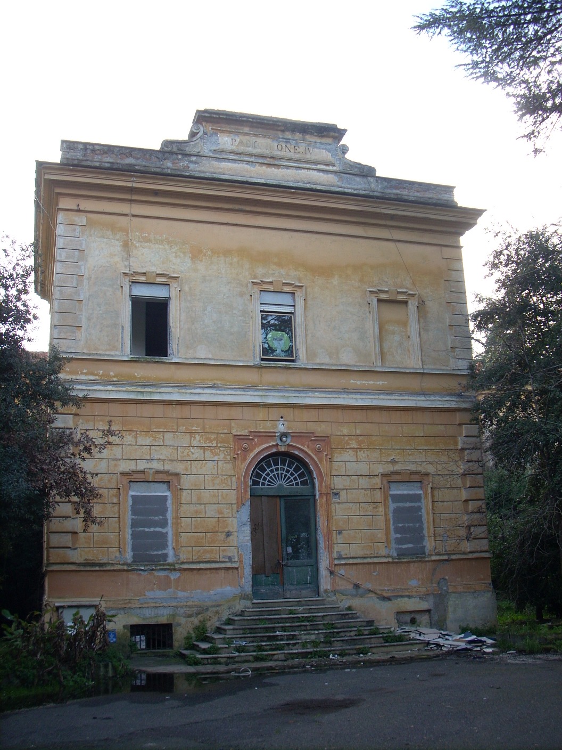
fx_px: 801
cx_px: 281
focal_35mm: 37
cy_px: 375
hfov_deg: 38.7
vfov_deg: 50.1
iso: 64
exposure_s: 1/77.8
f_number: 2.8
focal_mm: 6.2
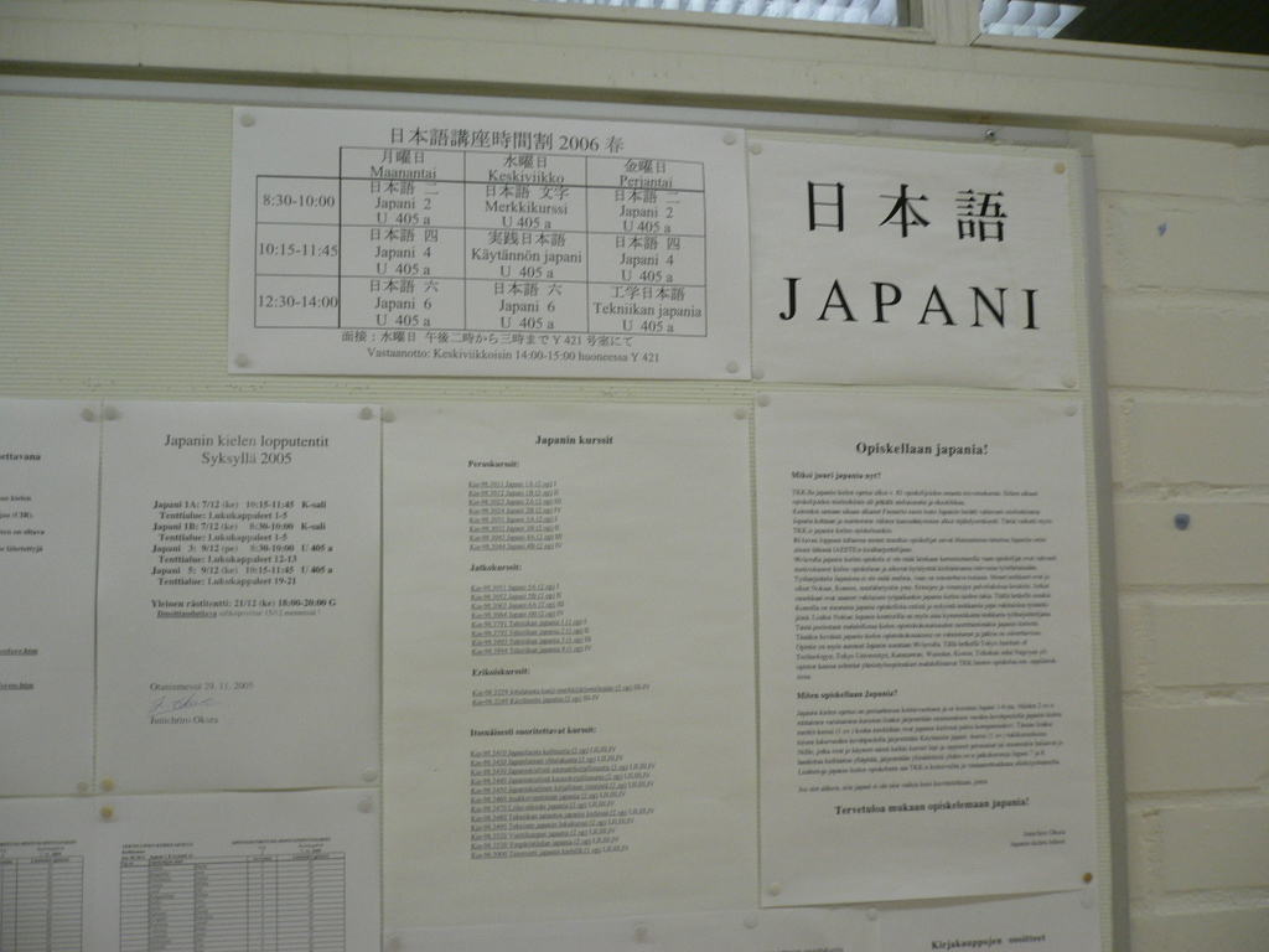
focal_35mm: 35
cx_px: 634
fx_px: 1283
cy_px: 476
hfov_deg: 52.6
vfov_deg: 40.7
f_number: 2.8
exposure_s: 1/10
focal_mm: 5.8
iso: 100
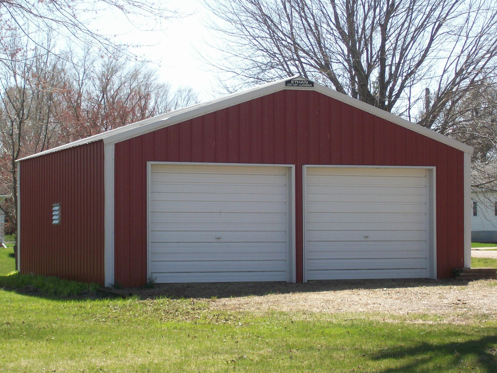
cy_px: 186
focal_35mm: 87
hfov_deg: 22.5
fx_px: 1249
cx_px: 248
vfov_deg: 17.0
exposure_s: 1/386
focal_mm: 14.3
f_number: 4.3
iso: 80
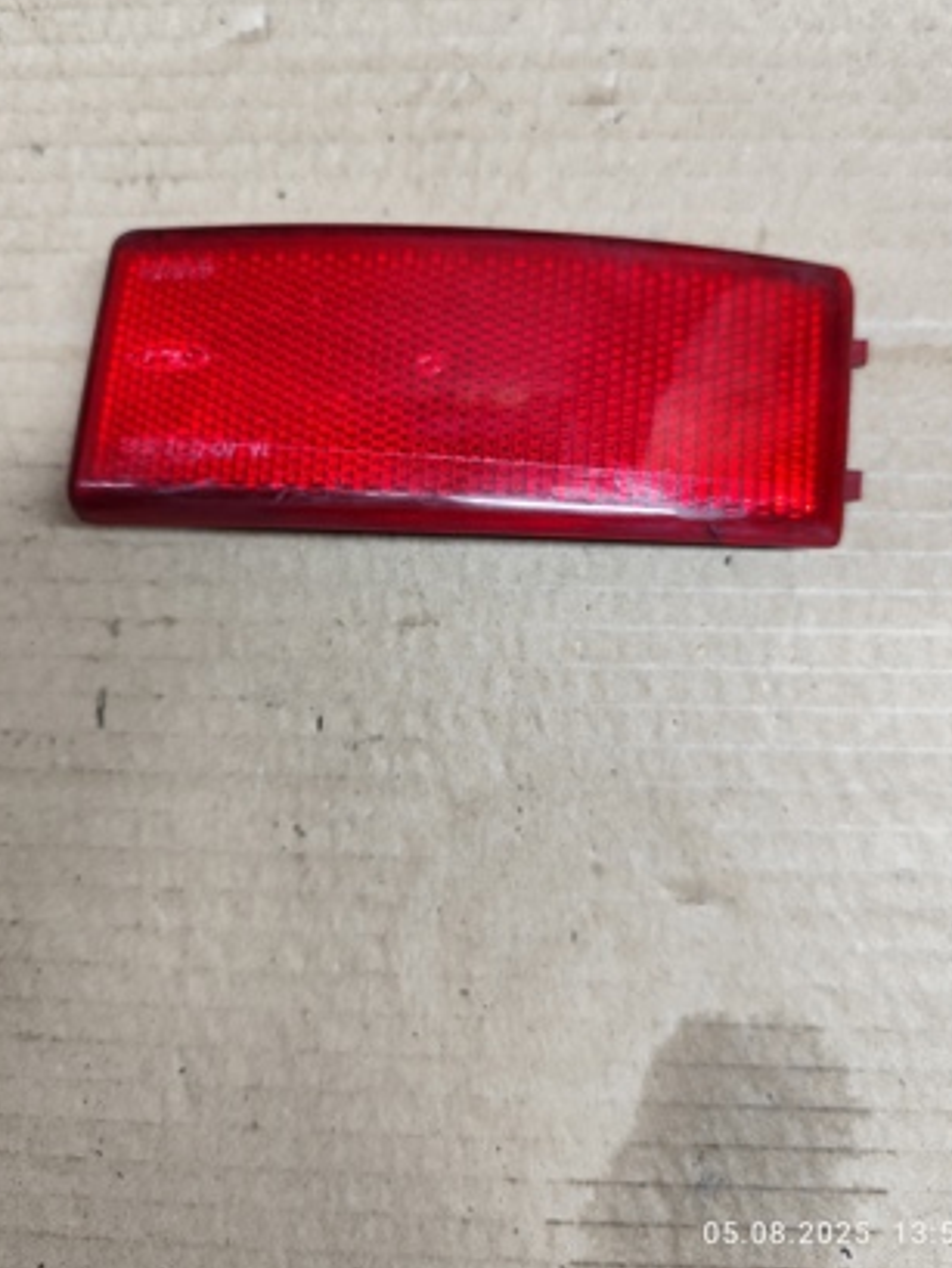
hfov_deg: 51.4
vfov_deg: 65.0
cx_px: 465
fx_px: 990
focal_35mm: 27
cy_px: 546
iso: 320
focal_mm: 6.19
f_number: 1.65
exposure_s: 1/100
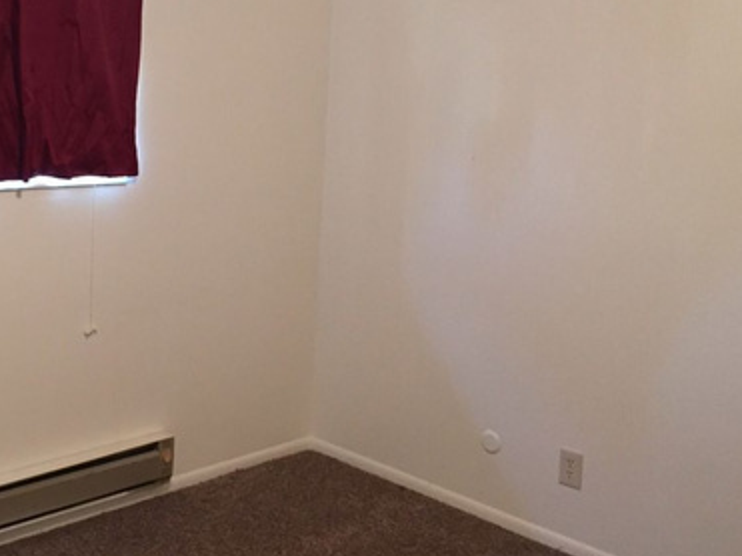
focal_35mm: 50
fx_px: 1071
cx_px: 170
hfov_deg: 37.1
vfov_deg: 28.9
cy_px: 184
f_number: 2.2
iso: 250
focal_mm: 4.15
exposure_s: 1/24
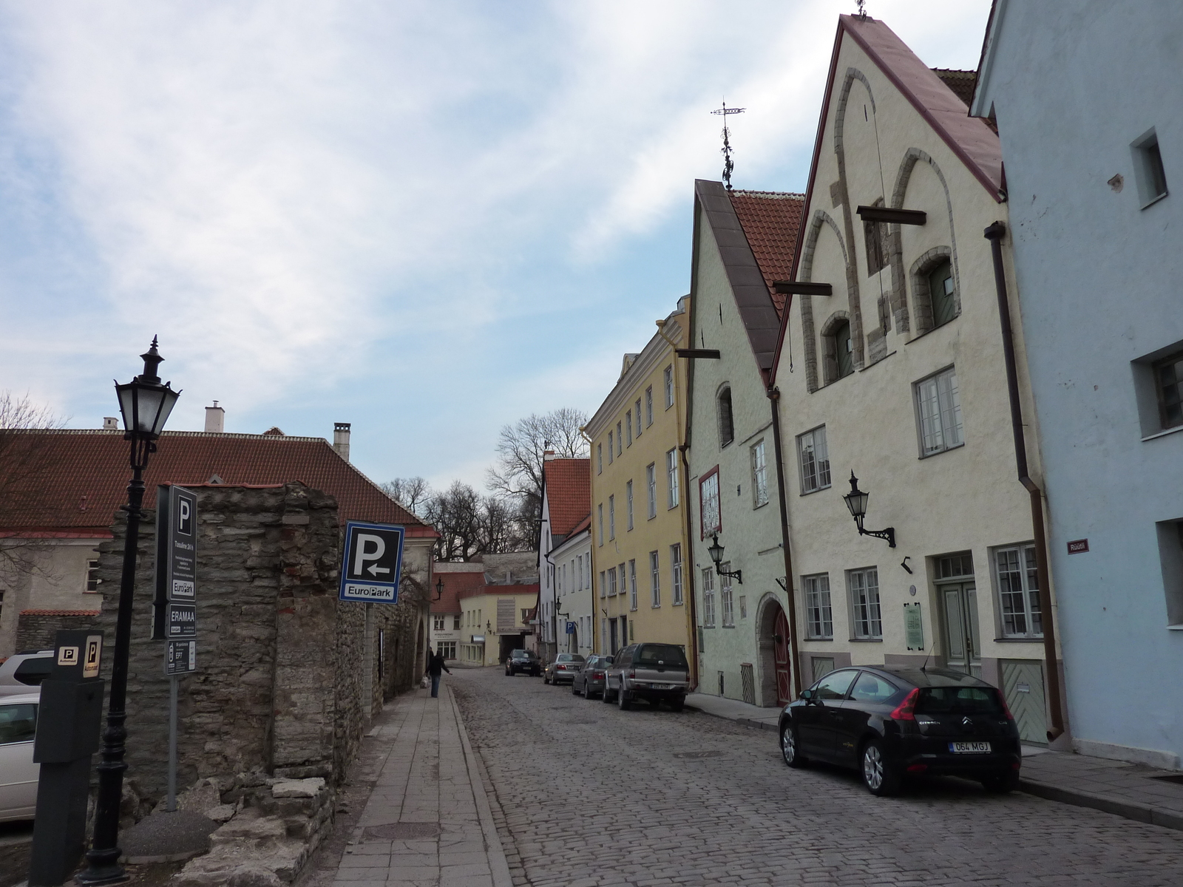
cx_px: 592
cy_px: 444
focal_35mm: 25
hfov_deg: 69.4
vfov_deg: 54.9
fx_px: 854
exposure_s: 1/160
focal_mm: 4.1
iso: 125
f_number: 4
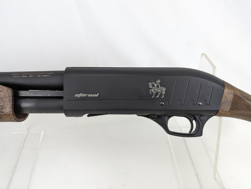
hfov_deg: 71.5
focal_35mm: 24
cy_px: 94
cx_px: 126
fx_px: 174
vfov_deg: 56.9
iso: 60
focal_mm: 6.81
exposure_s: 1/100
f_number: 1.85
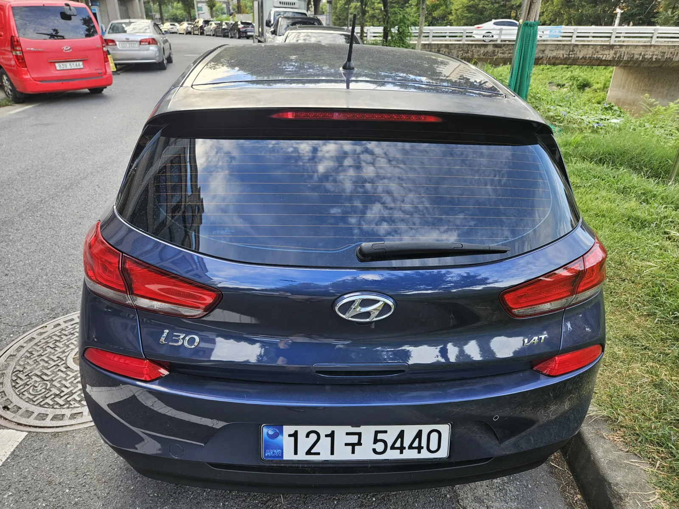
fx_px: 451
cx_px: 340
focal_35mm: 23
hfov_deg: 73.9
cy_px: 254
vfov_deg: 58.9
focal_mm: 5.4
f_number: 1.8
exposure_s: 1/120
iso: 40
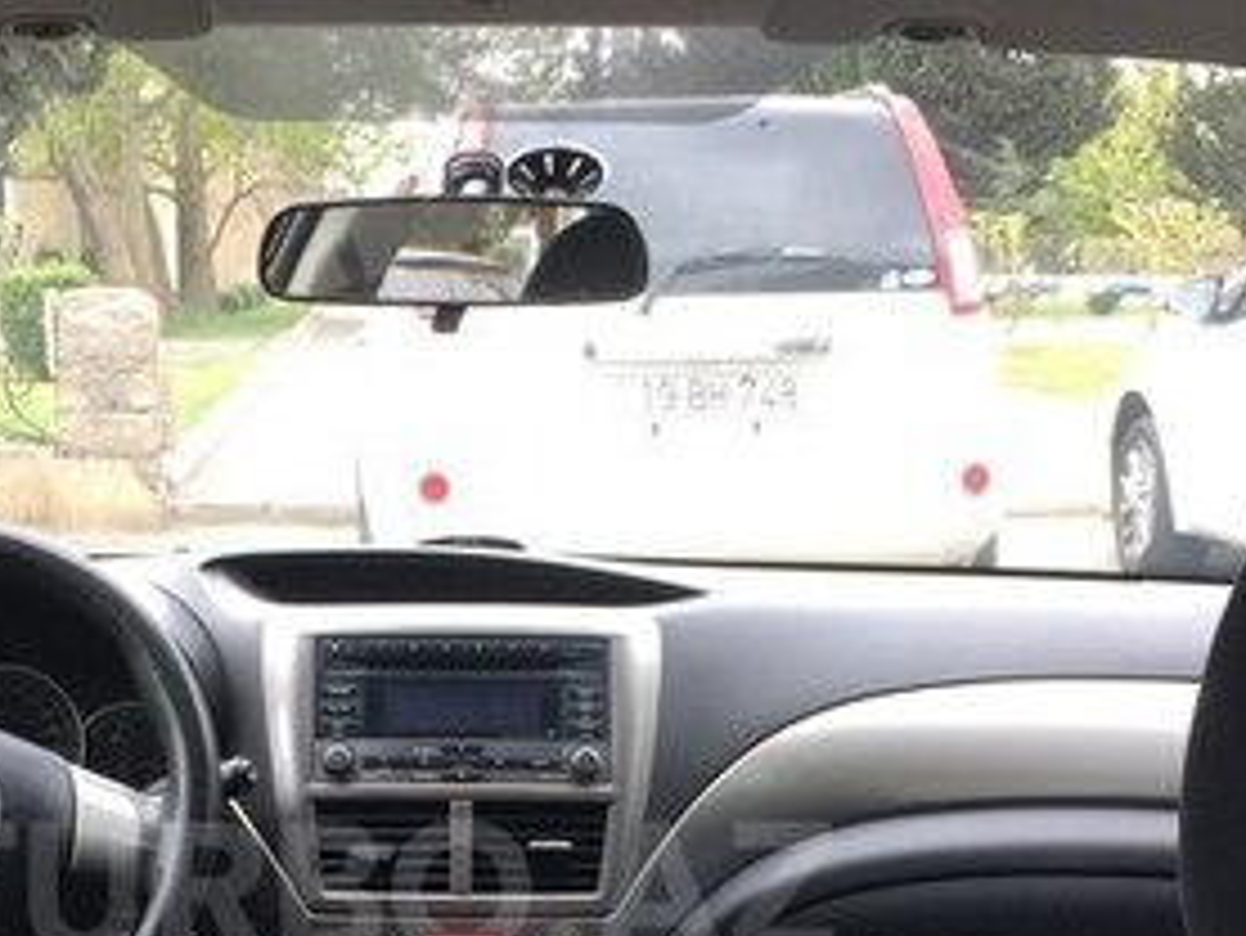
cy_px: 889
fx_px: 2485
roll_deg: +0.5
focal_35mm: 69
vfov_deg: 20.8
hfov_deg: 27.9
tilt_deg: -17.2
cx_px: 373
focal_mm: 4.15
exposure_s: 1/103
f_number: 2.2
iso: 32
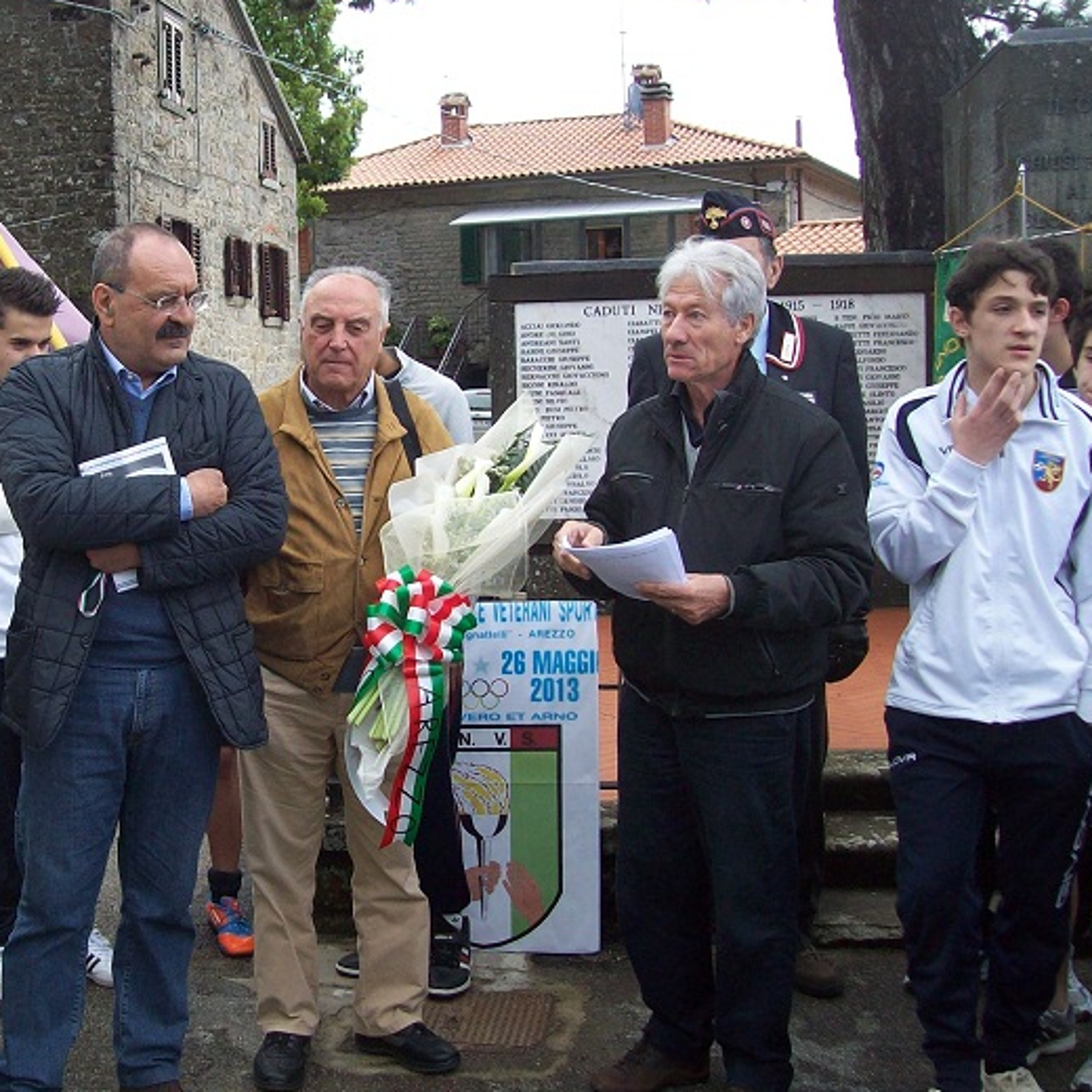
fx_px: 1749
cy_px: 548
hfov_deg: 33.9
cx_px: 258
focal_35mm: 49
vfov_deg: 34.7
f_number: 2.7
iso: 80
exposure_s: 1/295
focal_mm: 6
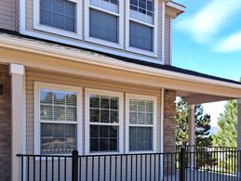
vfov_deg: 37.5
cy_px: 142
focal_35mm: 37
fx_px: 258
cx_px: 129
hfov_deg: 50.0
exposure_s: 1/470
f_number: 1.8
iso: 50
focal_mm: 5.23
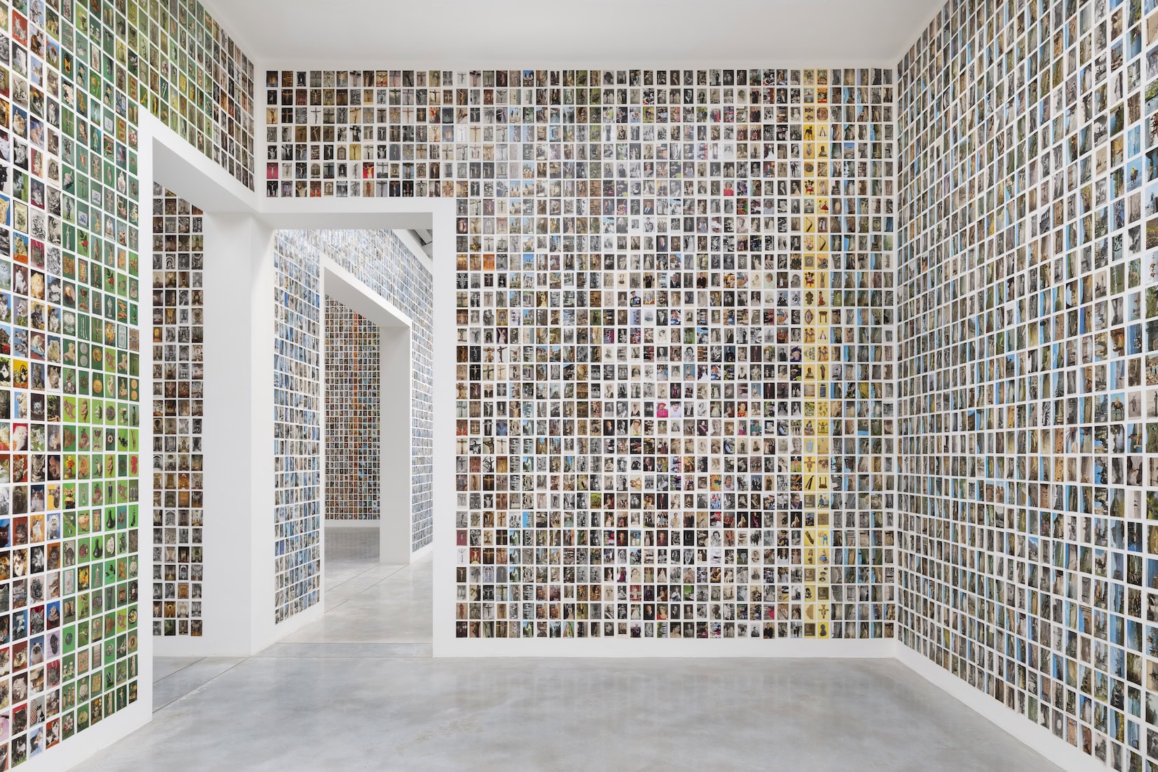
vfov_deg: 61.9
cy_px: 386
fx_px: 643
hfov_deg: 84.0
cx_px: 579
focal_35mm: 20
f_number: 16
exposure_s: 1/4
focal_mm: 20
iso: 64
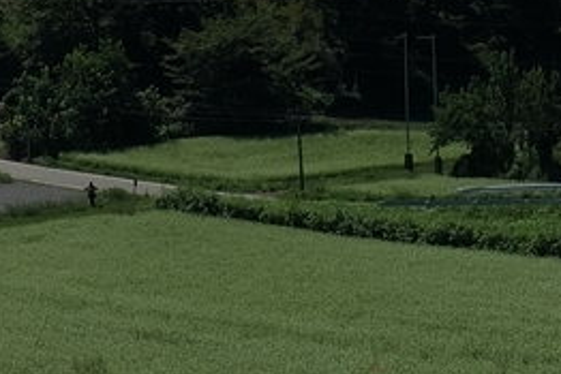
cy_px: -45
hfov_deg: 14.8
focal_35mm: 138
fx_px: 2152
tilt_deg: -1.0
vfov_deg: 9.8
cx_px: 388
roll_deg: +2.0
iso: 25
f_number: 2.2
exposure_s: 1/1789
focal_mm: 4.15
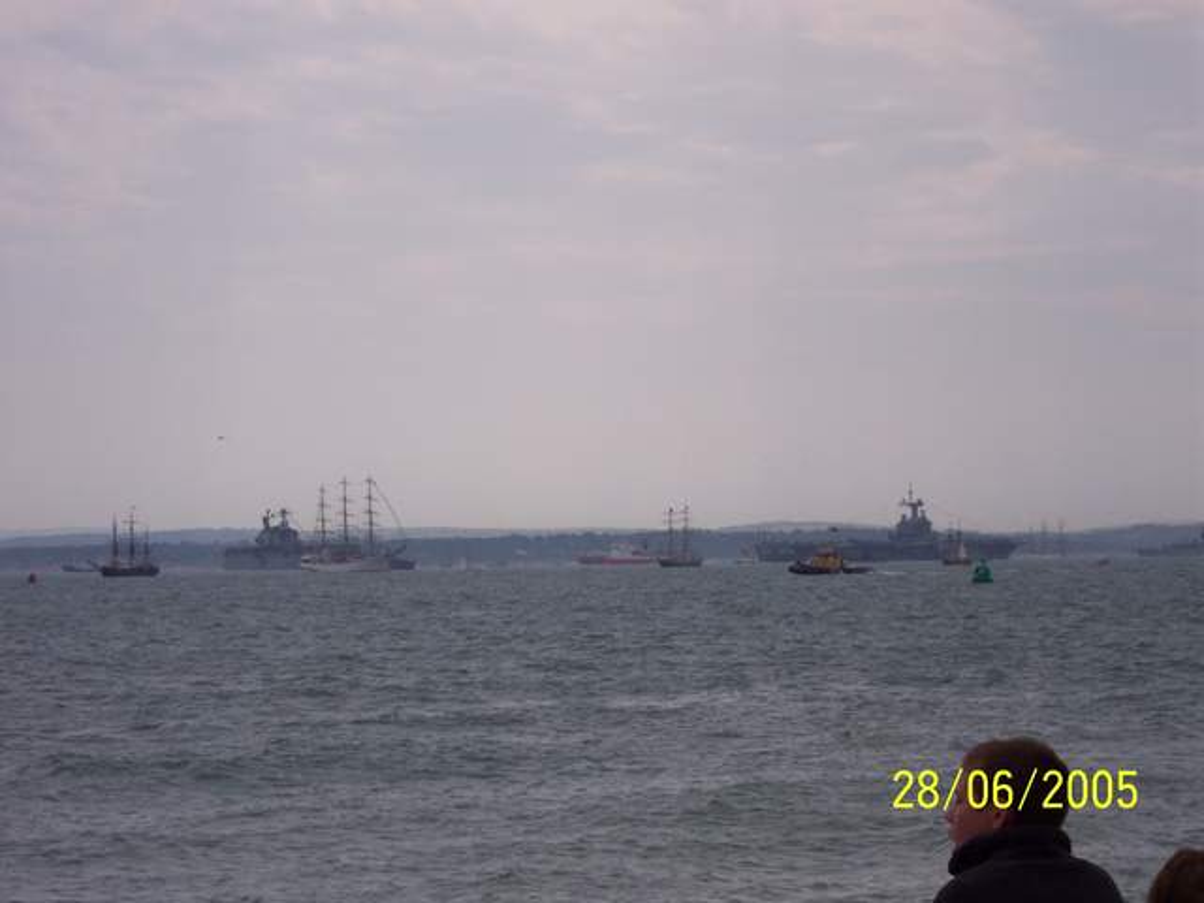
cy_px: 452
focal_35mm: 114
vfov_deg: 13.0
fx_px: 3965
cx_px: 602
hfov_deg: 17.3
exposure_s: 1/500
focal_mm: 24
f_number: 8
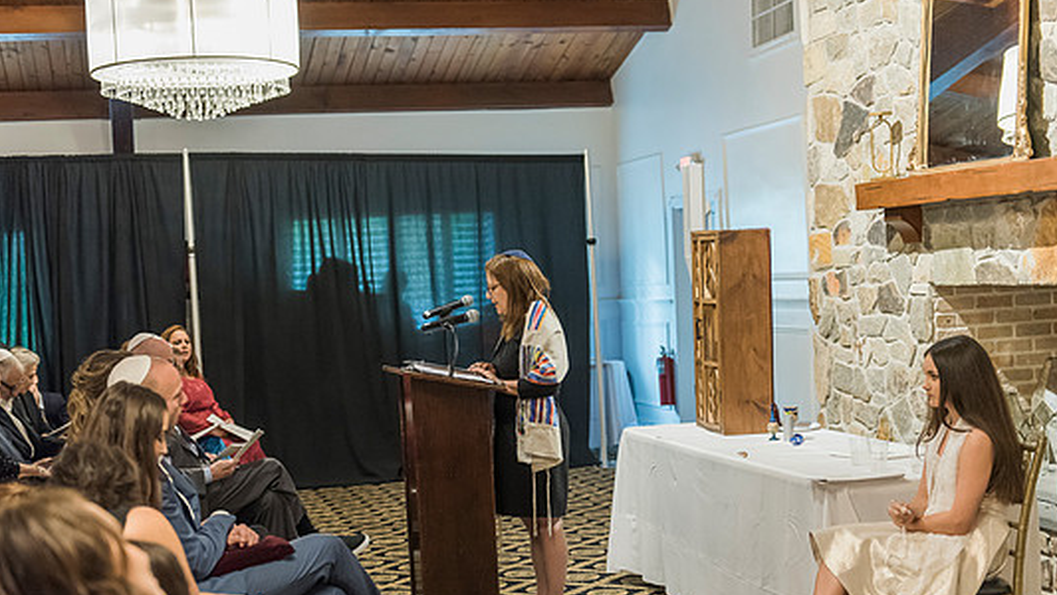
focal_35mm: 57
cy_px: 370
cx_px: 510
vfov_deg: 21.1
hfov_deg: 36.6
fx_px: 1598
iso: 3200
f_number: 2.8
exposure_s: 1/60
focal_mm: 50
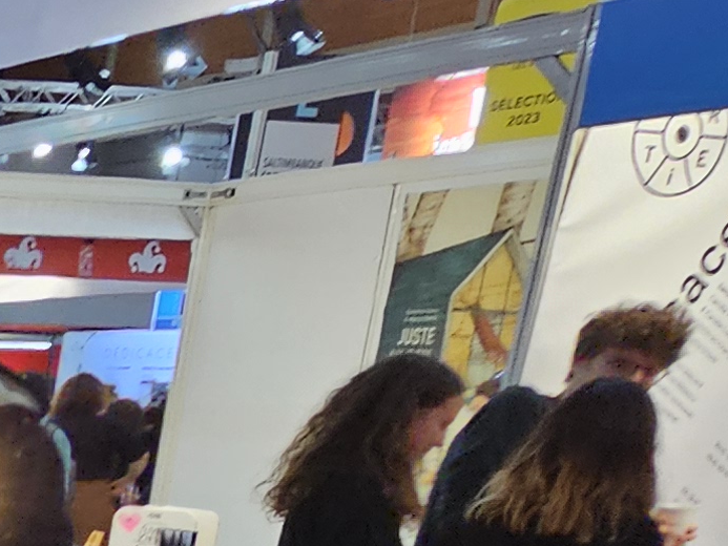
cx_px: -848
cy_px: 848
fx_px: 1578
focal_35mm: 75
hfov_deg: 16.7
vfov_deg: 17.4
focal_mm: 2.2
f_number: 2.2
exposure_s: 1/50
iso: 200
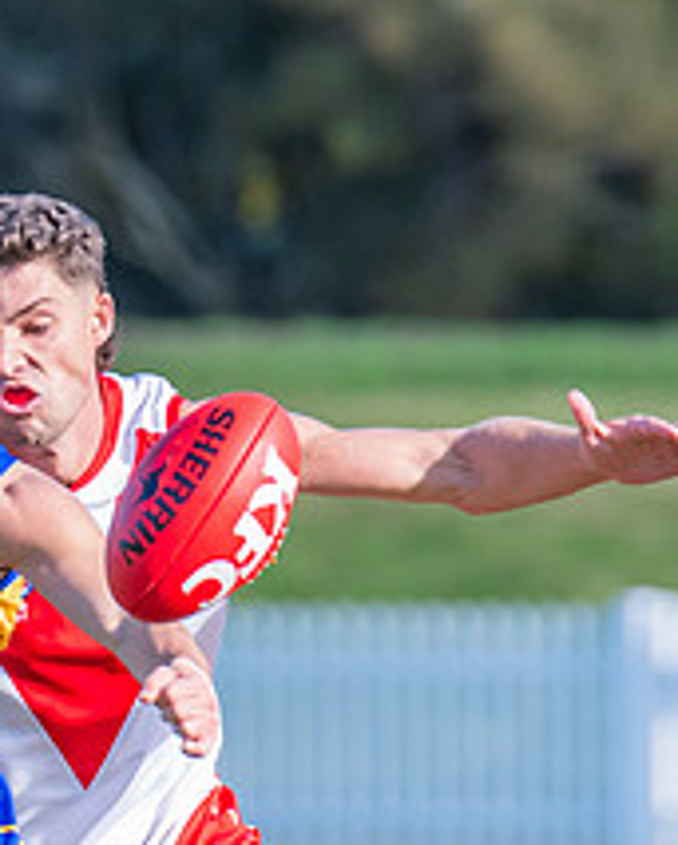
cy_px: 758
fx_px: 38019
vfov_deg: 1.3
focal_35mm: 1519
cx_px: -460
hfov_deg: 1.0
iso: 800
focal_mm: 360
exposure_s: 1/1250
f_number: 6.3
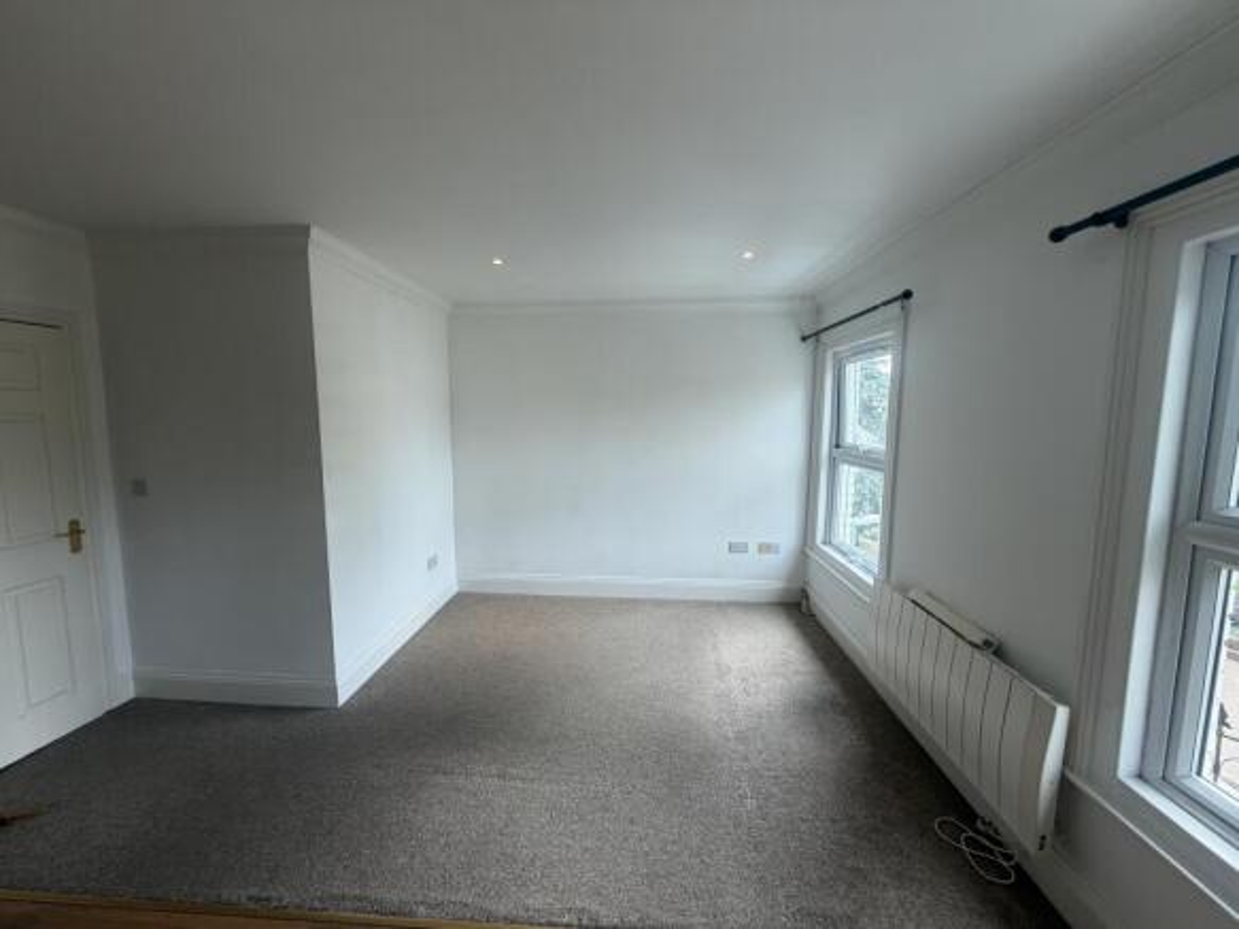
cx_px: 620
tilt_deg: -5.5
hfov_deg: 102.1
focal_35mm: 14
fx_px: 501
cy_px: 464
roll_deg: -0.5
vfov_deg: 85.7
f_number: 2.2
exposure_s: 1/100
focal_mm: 2.22
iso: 80
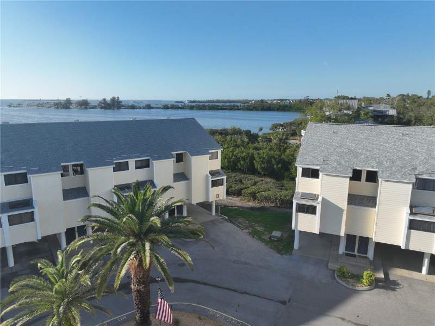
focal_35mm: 24
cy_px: 163
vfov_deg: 56.8
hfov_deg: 71.6
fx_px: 301
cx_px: 218
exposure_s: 1/200
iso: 130
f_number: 2.8
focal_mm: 12.29
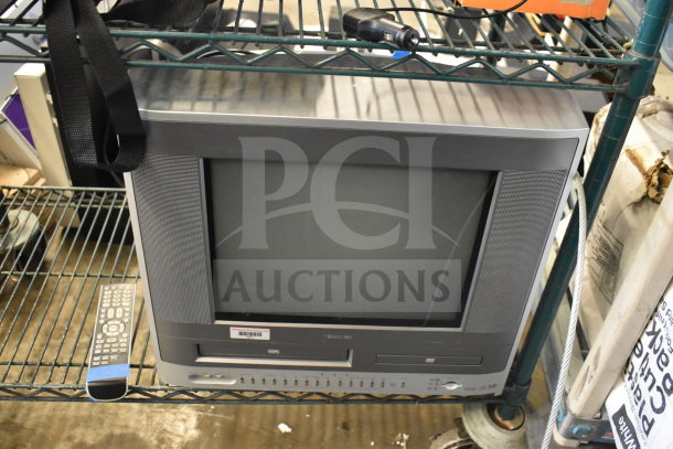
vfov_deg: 40.0
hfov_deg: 57.2
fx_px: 617
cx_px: 336
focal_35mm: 33
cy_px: 224
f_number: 3.8
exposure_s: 1/40
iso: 4500
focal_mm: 22
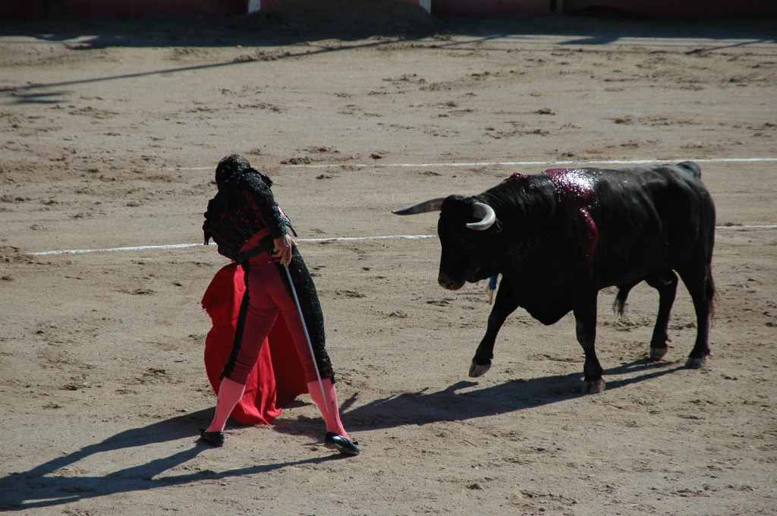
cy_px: 258
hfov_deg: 6.9
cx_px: 388
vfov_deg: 4.6
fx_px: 6467
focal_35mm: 300
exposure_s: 1/1600
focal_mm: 200
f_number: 6.3
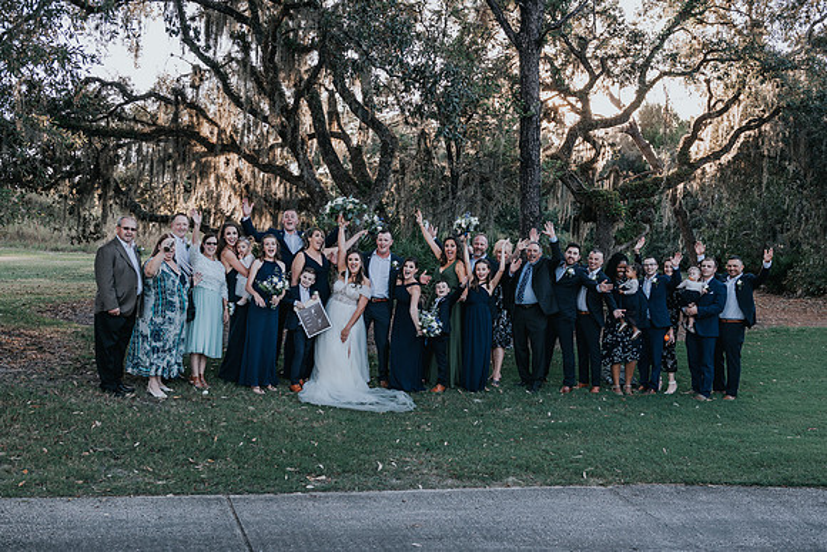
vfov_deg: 33.5
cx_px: 403
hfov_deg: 48.6
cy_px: 283
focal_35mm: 40
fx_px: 916
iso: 200
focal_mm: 36
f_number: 4.5
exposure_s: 1/200
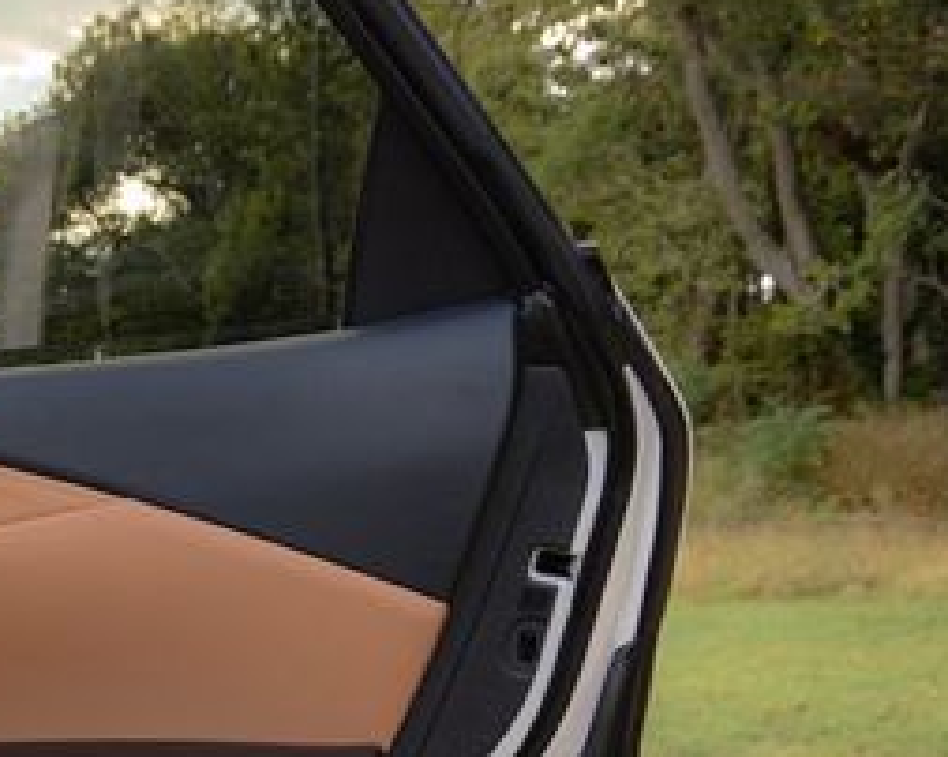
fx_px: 1598
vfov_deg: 25.6
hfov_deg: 28.9
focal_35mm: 57
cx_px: -172
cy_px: 721
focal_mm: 24
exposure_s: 1/200
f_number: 6.3
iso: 500
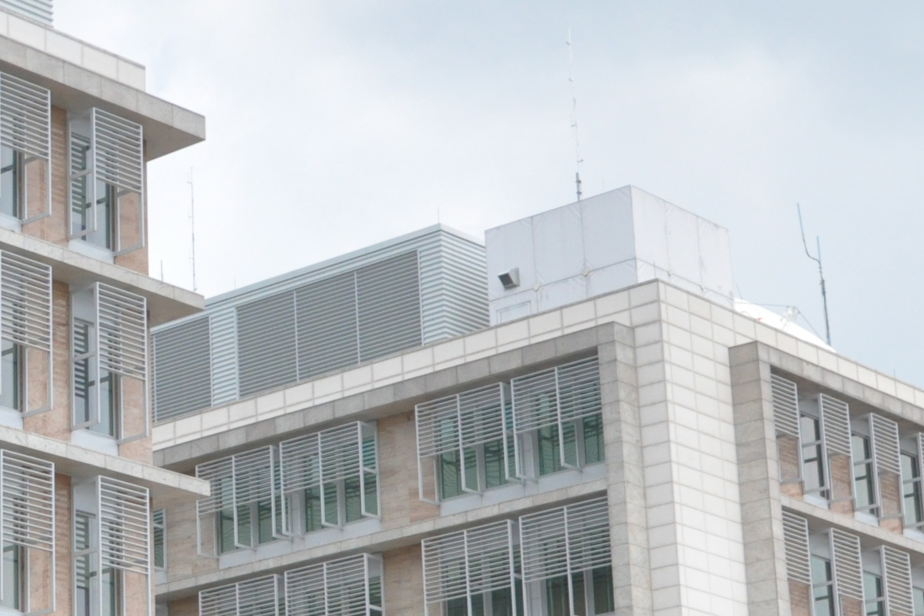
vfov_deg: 12.6
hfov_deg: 18.3
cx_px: -66
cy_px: 456
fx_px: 2772
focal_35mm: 108
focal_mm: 24
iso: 1000
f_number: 5.6
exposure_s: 1/4000
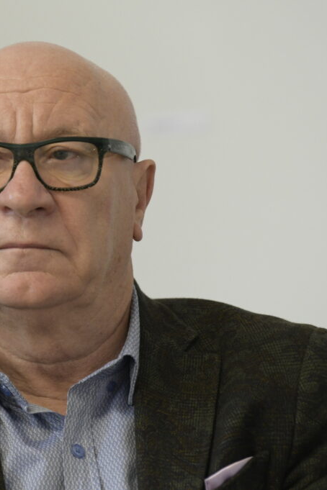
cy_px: 245
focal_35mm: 301
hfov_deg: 4.6
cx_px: -14
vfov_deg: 6.8
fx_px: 4101
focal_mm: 200
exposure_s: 1/200
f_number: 4
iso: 2500
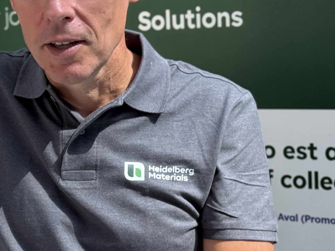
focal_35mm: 124
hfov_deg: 15.8
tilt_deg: -5.7
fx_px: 1200
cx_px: 81
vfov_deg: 12.0
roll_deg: +2.2
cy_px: 148
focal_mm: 6.76
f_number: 1.78
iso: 64
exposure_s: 1/454
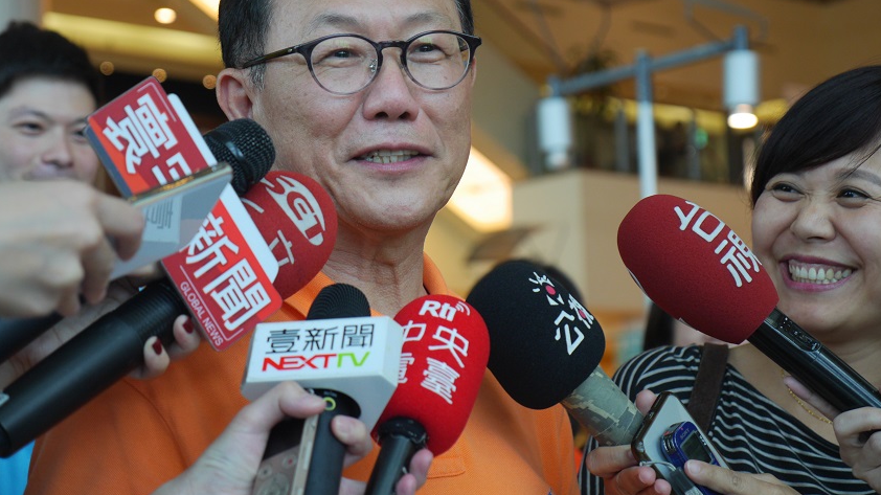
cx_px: 442
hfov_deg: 27.5
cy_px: 170
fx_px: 1798
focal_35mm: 77
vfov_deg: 15.6
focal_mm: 35
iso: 500
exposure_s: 1/200
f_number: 2.8
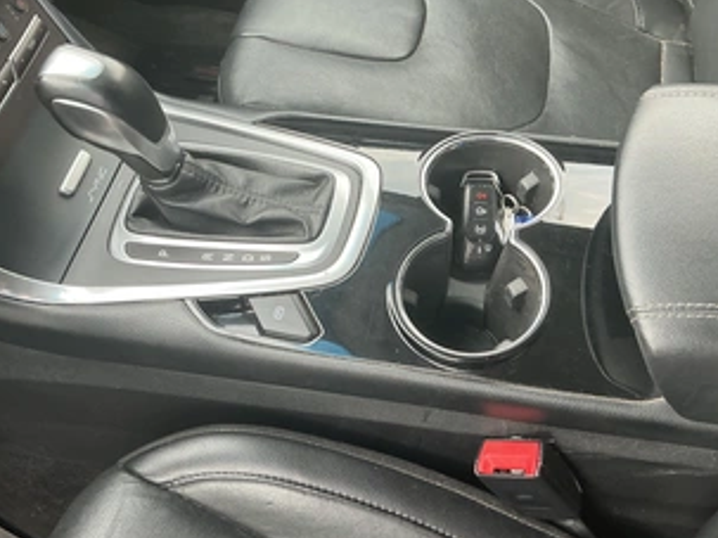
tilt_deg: -59.0
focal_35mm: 37
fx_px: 767
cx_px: 351
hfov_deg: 50.2
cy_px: 294
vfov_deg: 38.6
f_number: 1.8
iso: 64
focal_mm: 3
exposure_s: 1/78
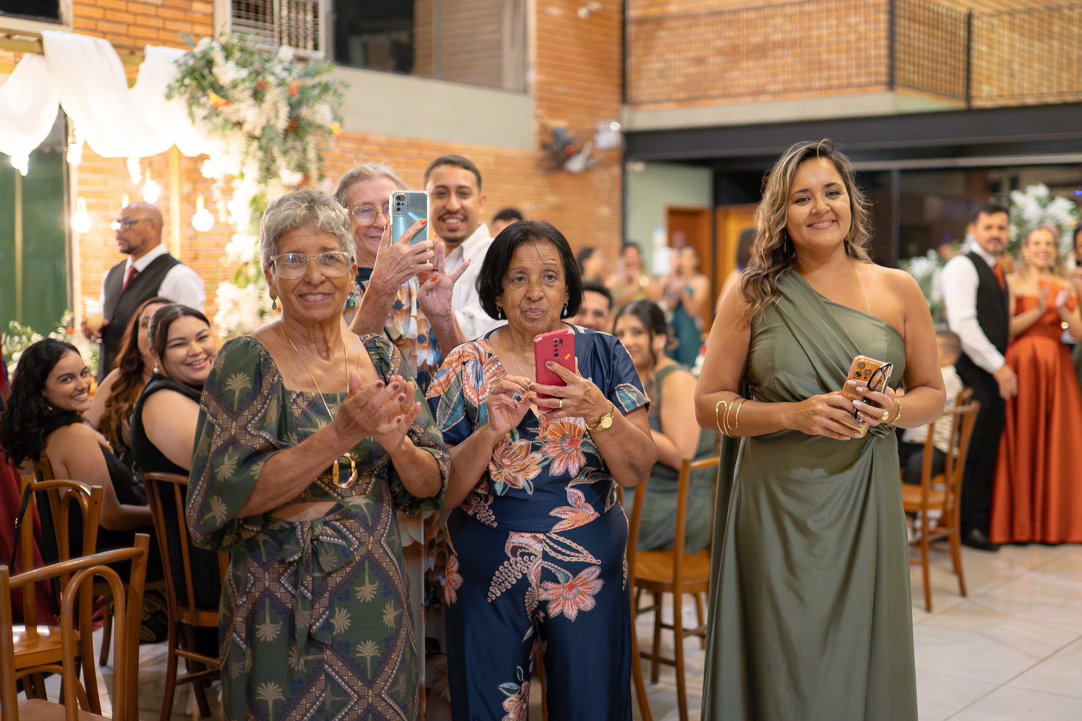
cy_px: 363
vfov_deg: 28.2
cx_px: 707
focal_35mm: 48
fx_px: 1434
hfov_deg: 40.9
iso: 4000
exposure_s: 1/320
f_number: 1.4
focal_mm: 35
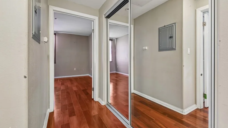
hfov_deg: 103.0
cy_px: 61
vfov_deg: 70.5
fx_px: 91
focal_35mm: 15
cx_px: 114
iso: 400
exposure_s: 1/3.33
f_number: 8
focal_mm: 14
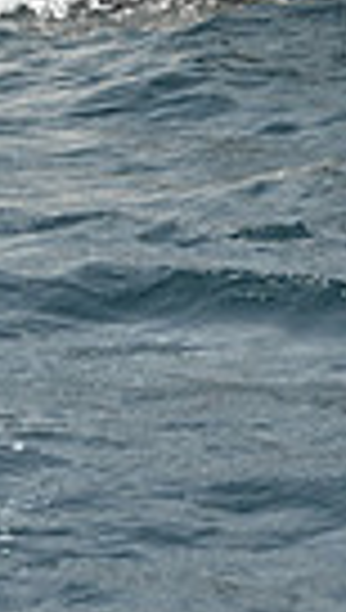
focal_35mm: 312
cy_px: -580
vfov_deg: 6.7
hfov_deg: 3.9
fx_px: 5064
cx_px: 213
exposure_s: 1/1250
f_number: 9
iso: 320
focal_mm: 70
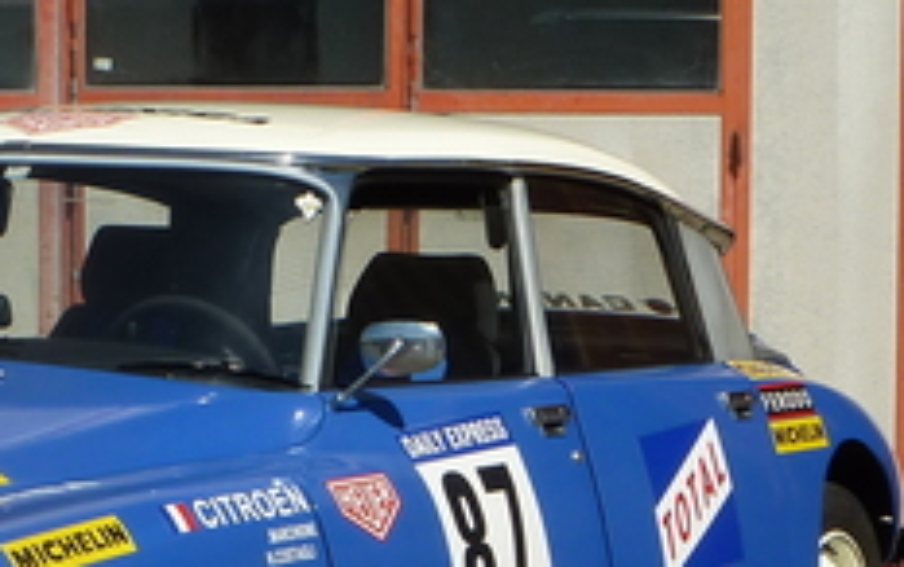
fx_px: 4117
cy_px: 384
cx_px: 2
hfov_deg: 12.4
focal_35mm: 167
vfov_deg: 7.9
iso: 80
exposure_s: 1/500
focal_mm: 7.9
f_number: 5.6
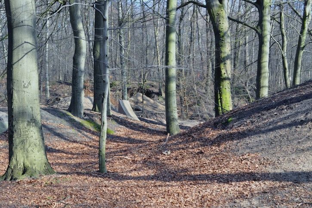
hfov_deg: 27.0
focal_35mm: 75
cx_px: 156
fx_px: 649
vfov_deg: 18.1
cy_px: 104
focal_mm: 50
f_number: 11
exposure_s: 1/500
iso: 2000
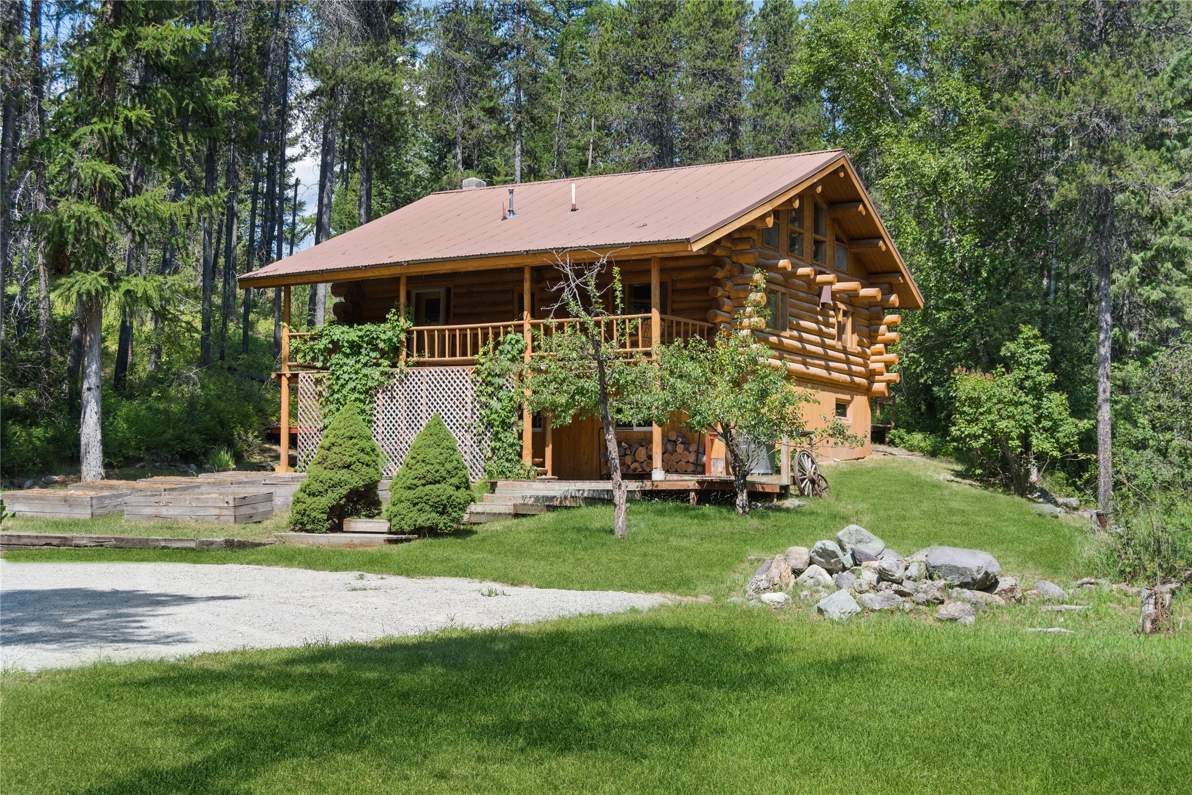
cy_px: 398
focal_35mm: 48
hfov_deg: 41.1
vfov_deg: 28.1
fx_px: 1589
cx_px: 596
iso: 200
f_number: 6.3
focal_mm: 32
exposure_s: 1/800
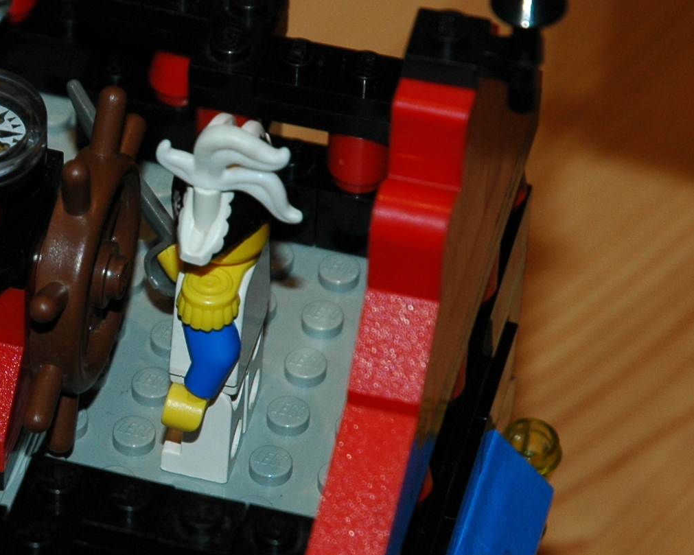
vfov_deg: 5.3
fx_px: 6019
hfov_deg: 6.6
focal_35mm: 293
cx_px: -26
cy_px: 170
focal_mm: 70
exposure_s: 1/125
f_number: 7.1
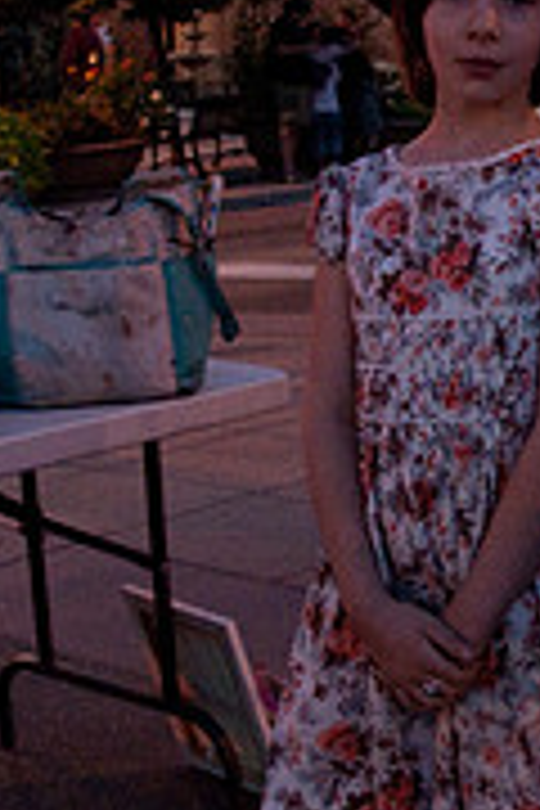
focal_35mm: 87
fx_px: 1957
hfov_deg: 15.1
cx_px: 652
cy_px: 353
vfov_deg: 23.4
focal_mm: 18
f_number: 6.3
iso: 2000
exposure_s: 1/15
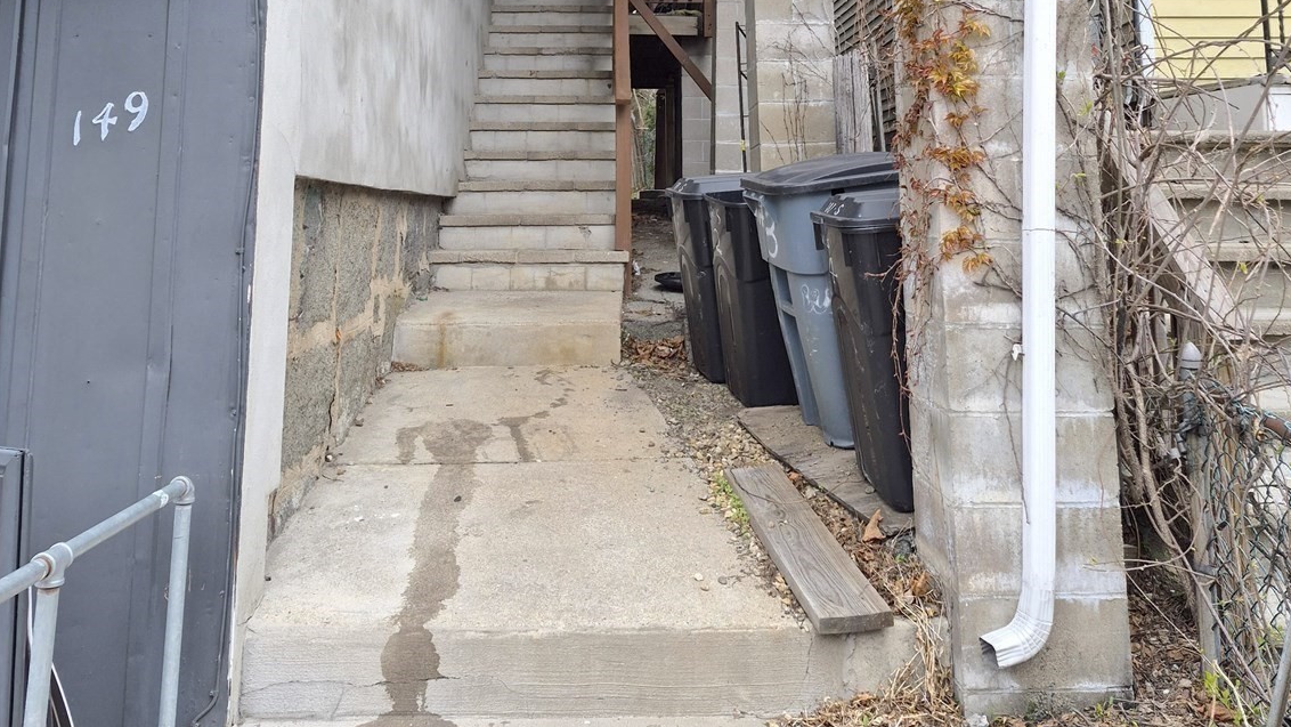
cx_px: 647
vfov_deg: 32.3
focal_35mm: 34
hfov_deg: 58.0
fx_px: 1164
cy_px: 24
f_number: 1.8
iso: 80
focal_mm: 5.4
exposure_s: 1/2656
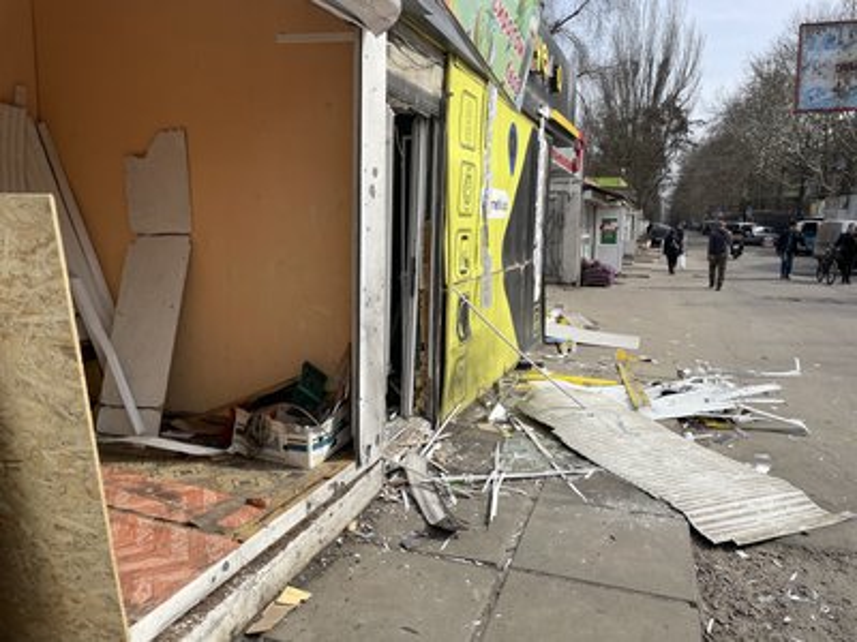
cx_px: 428
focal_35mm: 26
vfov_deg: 53.1
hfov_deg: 67.3
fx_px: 644
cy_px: 321
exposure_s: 1/2817
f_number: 1.6
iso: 32
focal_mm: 4.2
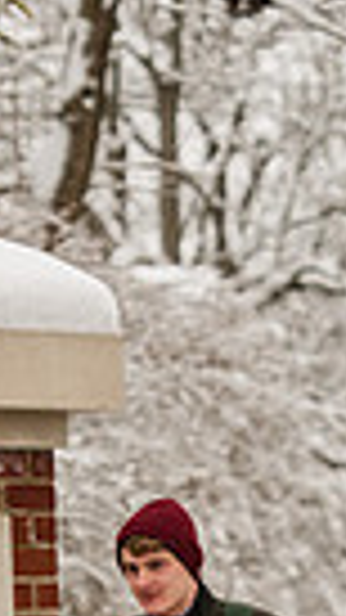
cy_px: 686
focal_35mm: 498
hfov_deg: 2.4
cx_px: 301
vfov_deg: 4.3
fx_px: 8128
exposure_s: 1/500
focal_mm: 112
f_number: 3.5
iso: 125
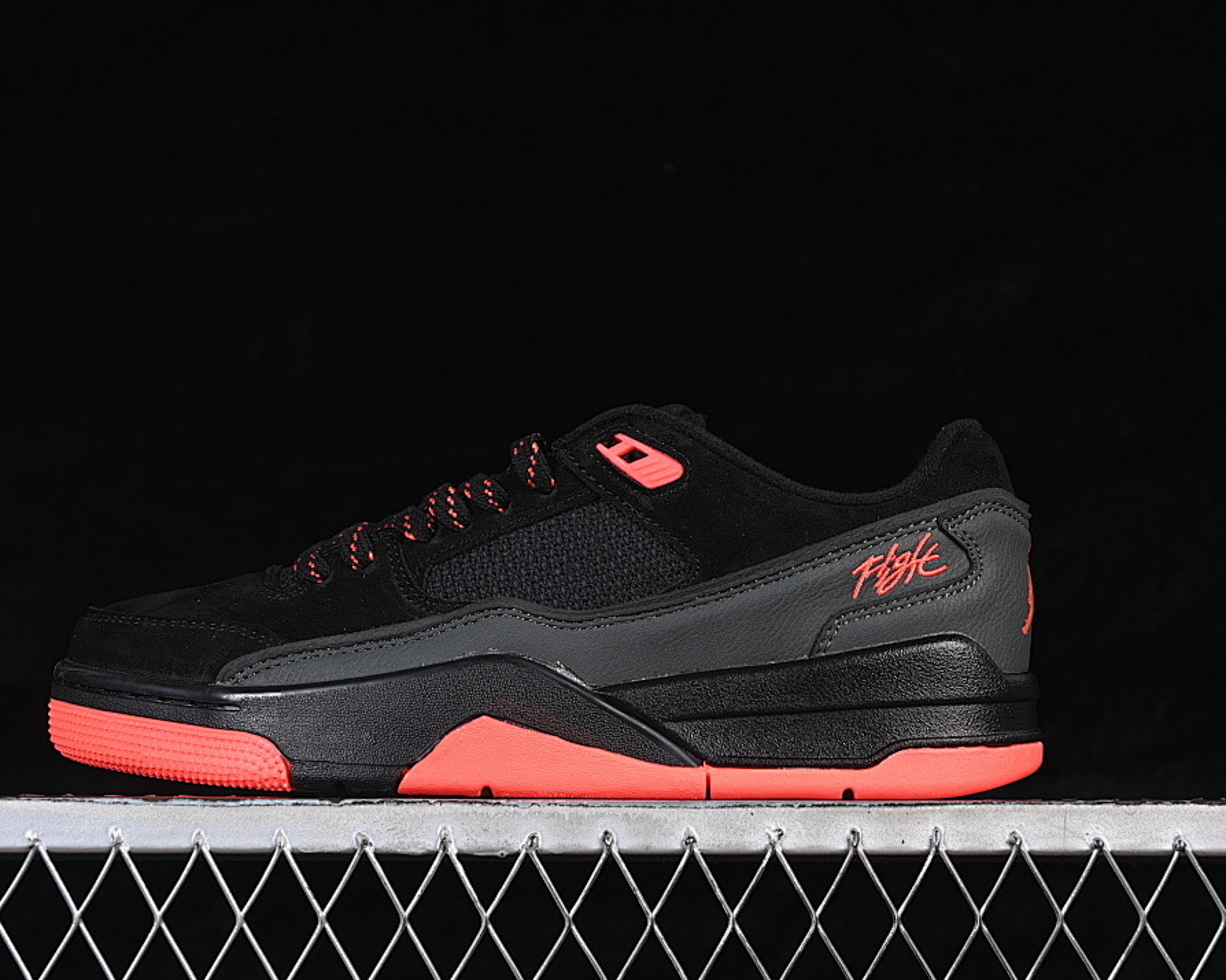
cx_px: 564
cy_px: 492
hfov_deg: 22.5
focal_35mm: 85
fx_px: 3084
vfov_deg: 18.1
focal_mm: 50
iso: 160
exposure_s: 1/60
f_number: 6.3
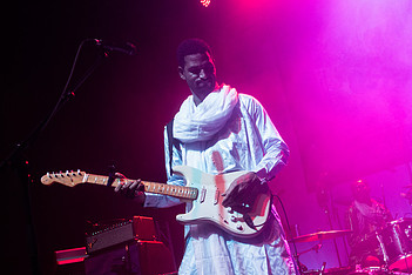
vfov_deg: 30.8
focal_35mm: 43
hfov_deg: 44.4
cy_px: 198
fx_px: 492
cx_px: 293
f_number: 3.2
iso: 2500
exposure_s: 1/200
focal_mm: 26
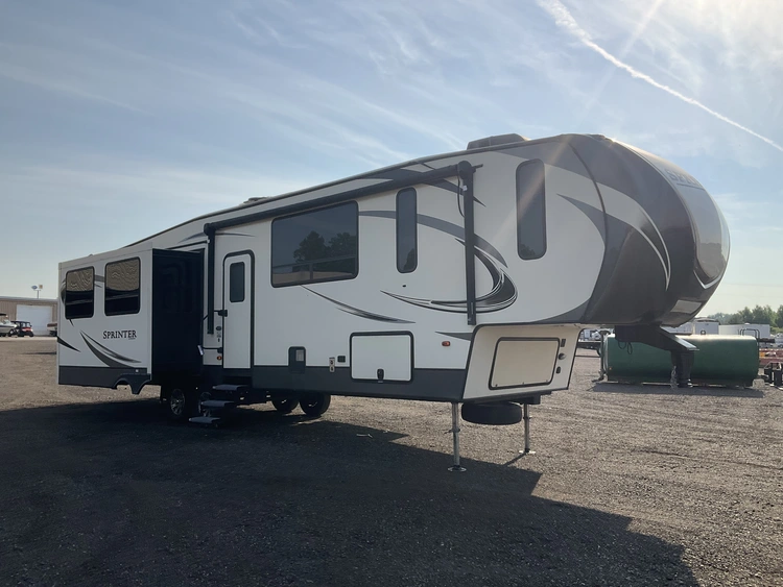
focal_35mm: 29
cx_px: 392
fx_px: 656
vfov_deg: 48.3
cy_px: 294
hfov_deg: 61.6
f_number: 1.8
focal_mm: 3
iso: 25
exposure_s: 1/3322
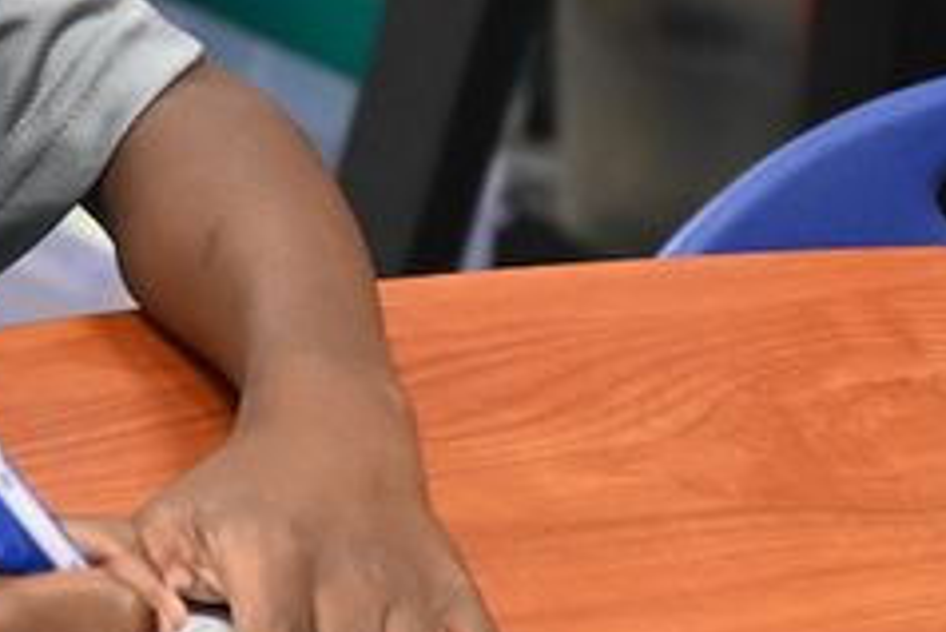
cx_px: -378
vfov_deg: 4.6
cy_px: -20
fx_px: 7914
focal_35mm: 301
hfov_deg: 6.8
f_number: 4
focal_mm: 70
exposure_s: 1/250
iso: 4500
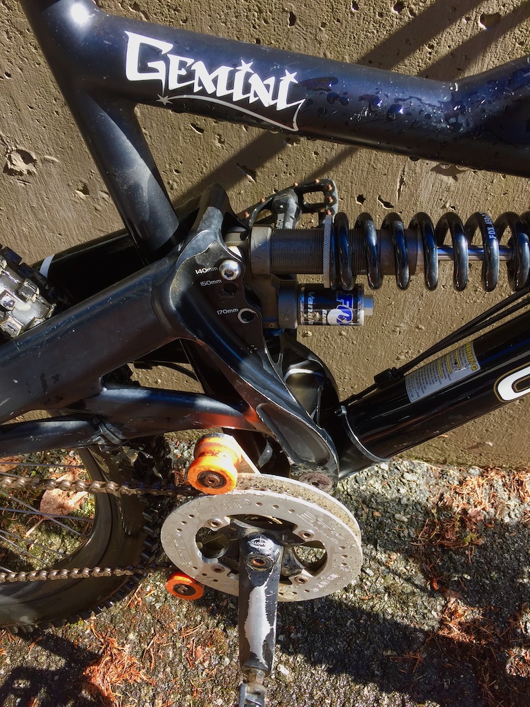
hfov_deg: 48.2
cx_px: 265
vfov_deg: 61.7
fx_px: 592
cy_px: 354
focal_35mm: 29
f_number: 2.2
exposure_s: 1/284
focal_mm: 4.15
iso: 32
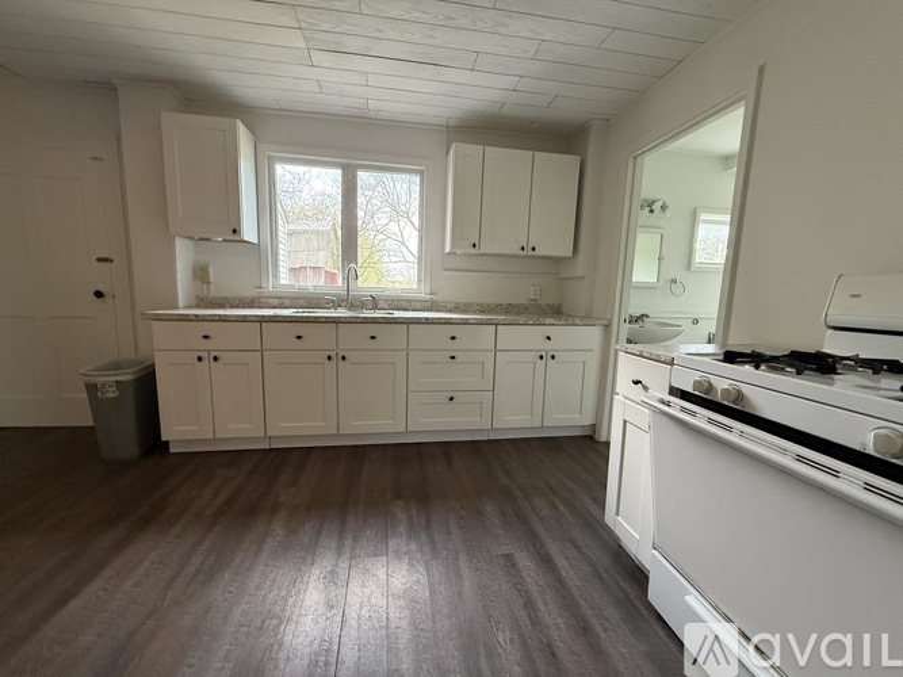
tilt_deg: -7.9
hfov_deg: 102.1
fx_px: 365
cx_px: 452
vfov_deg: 85.7
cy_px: 338
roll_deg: -2.7
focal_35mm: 14
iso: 640
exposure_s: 1/120
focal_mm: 2.22
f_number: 2.2
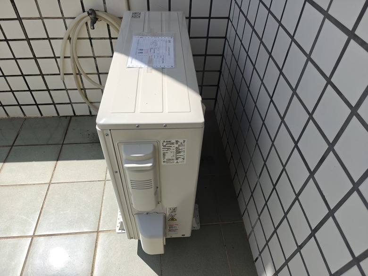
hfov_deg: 73.9
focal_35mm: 23
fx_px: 245
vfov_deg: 58.9
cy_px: 138
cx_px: 184
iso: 50
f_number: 1.6
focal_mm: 6.06
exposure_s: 1/1737
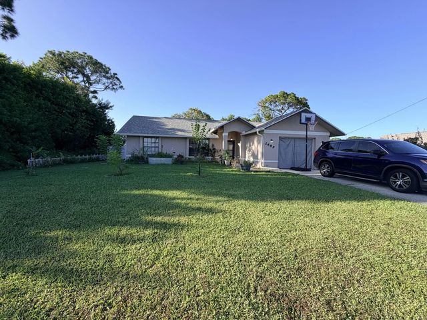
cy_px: 160
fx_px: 173
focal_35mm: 14
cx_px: 214
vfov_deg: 85.7
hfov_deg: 102.1
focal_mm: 2.22
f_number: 2.2
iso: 40
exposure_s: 1/644
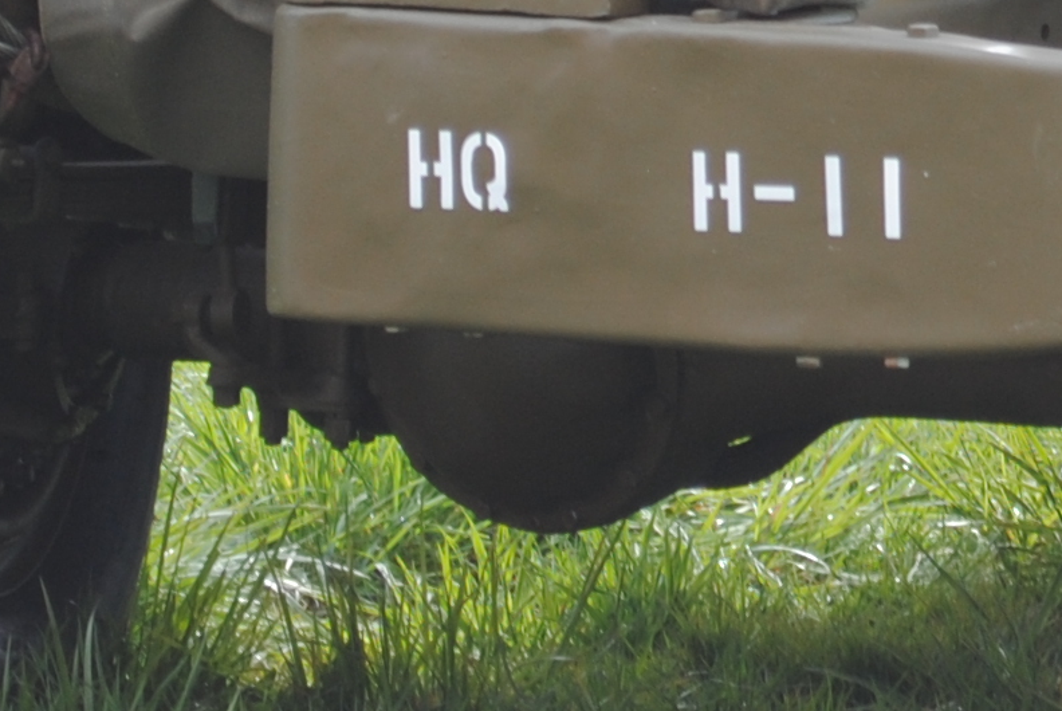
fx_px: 11915
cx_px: 1490
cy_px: -547
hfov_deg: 5.1
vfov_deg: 3.4
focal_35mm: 403
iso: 100
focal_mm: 55
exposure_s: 1/80
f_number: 5.6
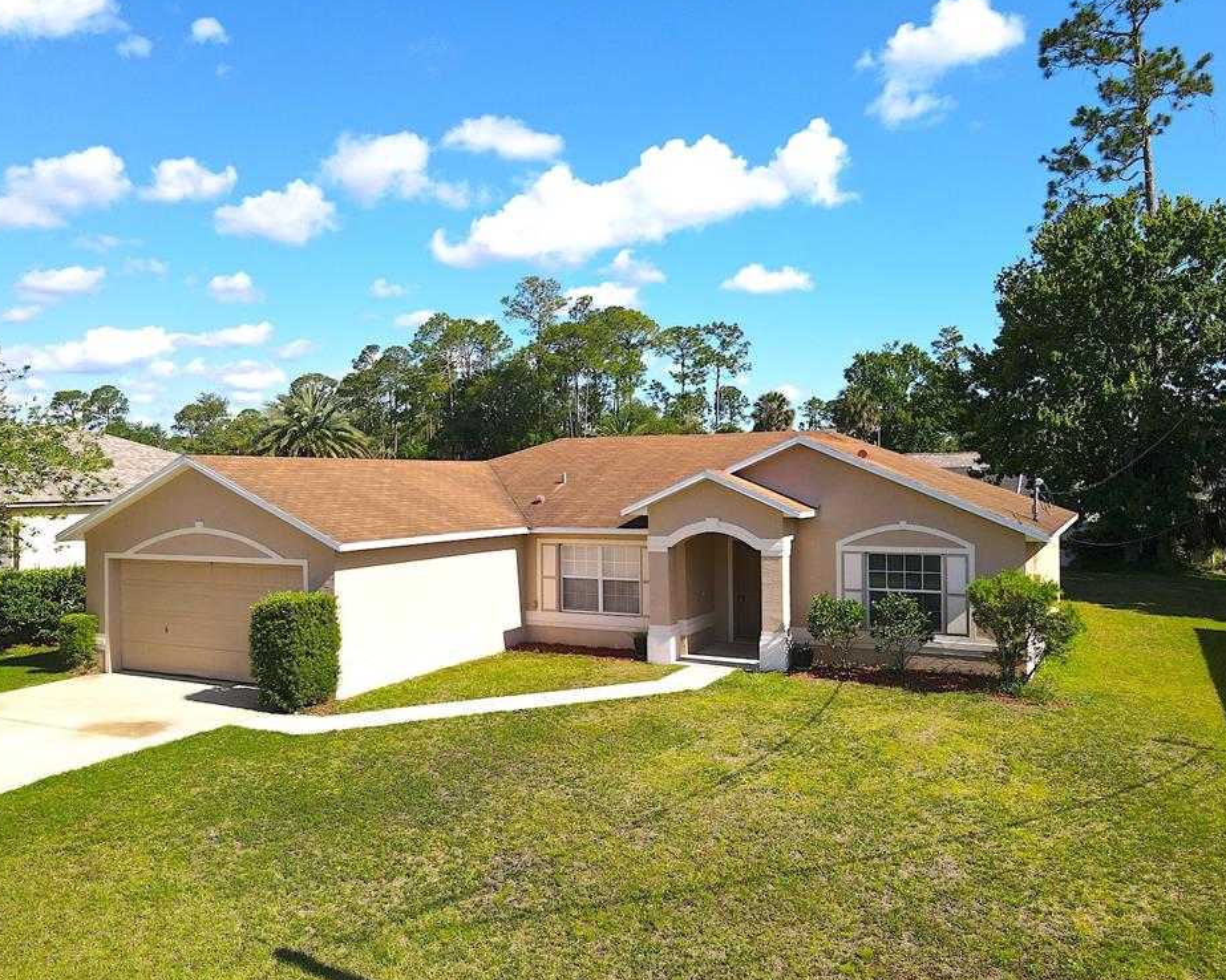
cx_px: 619
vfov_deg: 54.9
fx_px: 943
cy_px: 474
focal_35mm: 26
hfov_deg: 66.0
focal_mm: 4.5
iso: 100
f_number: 2.8
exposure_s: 1/725
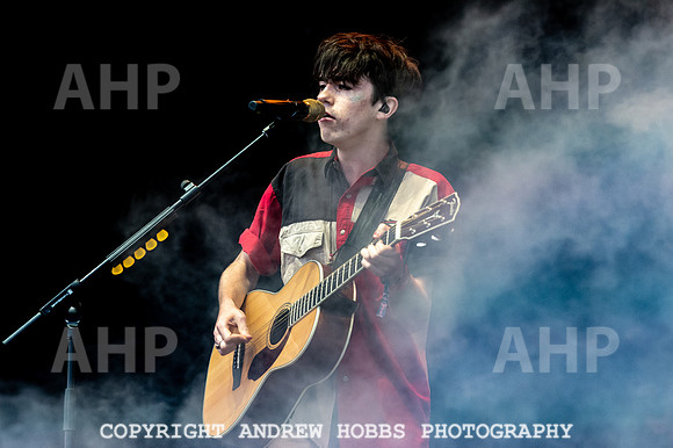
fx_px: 3881
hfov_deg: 9.9
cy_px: 224
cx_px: 336
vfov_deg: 6.6
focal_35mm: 208
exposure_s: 1/500
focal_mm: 200
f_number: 5
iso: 6400
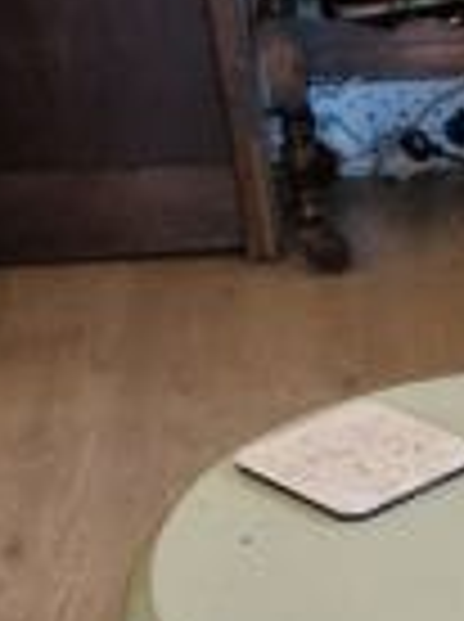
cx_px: 732
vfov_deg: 18.9
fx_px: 1649
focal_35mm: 92
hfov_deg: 14.7
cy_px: 914
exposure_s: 1/100
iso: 320
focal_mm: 6.4
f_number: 1.8
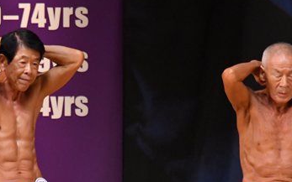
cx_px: -15
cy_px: 205
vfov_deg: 2.0
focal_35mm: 648
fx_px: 5158
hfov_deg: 3.2
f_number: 5.6
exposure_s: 1/400
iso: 5000
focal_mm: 190
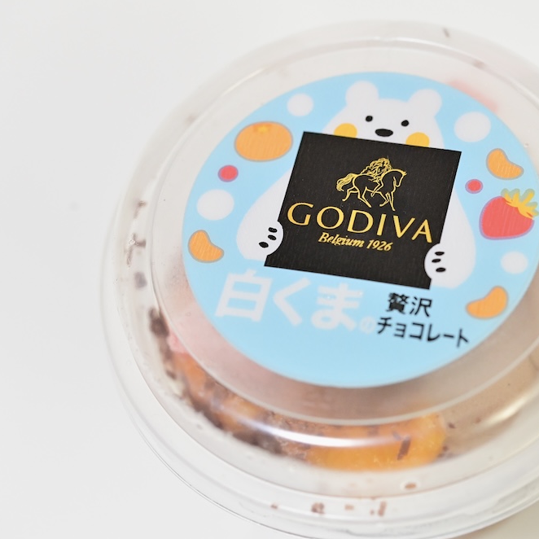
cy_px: 270
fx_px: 1356
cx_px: 383
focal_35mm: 77
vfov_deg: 22.5
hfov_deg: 22.3
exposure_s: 1/160
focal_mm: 60
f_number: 5
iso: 6400
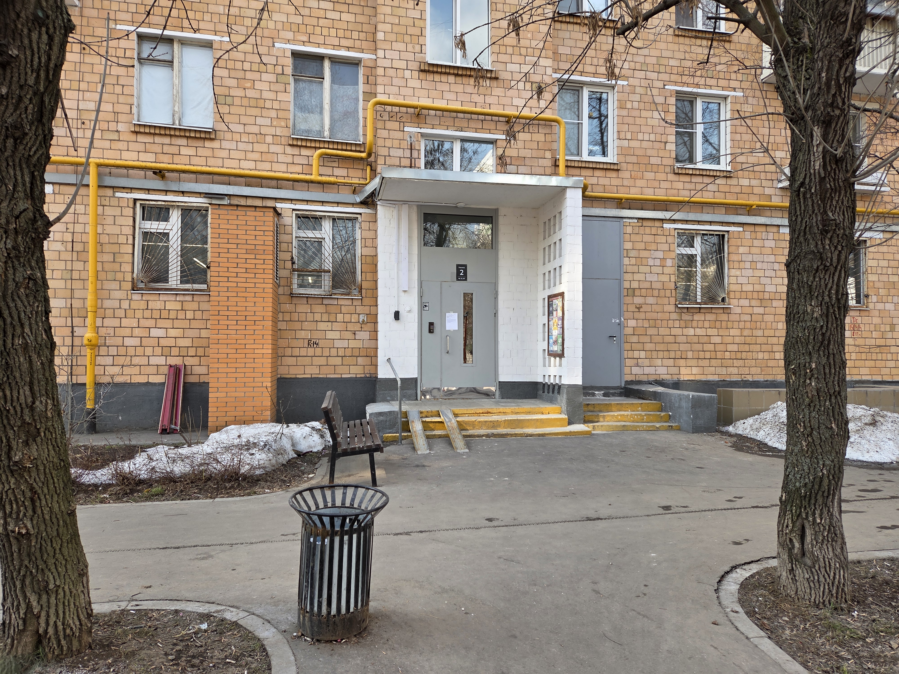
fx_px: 597
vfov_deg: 58.9
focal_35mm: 23
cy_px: 337
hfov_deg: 73.9
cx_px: 450
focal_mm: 5.4
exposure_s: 1/679
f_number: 1.8
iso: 80
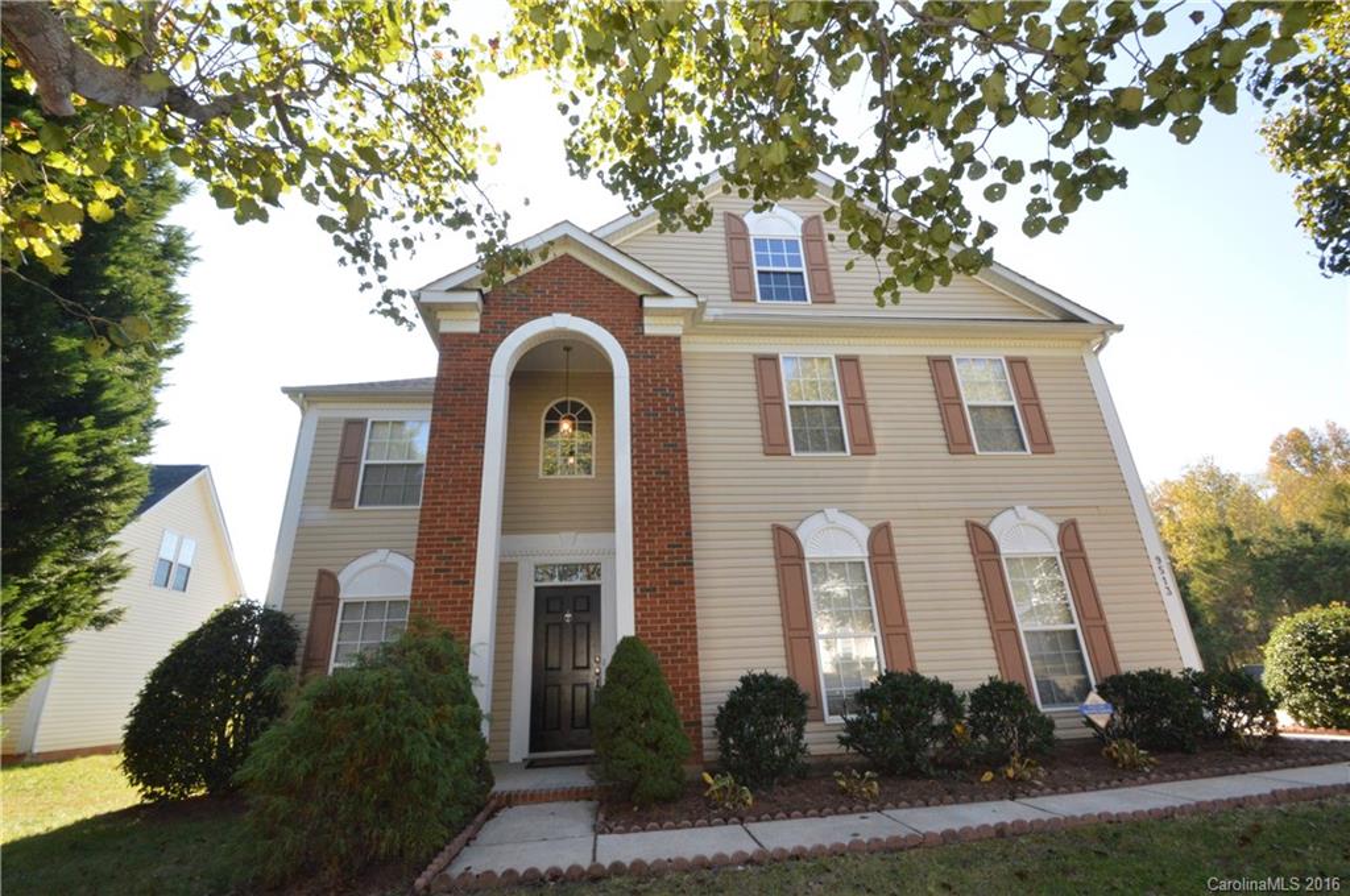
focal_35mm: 15
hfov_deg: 100.5
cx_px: 675
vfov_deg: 77.2
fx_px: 562
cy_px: 448
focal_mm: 10
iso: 1600
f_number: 22
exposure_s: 1/100
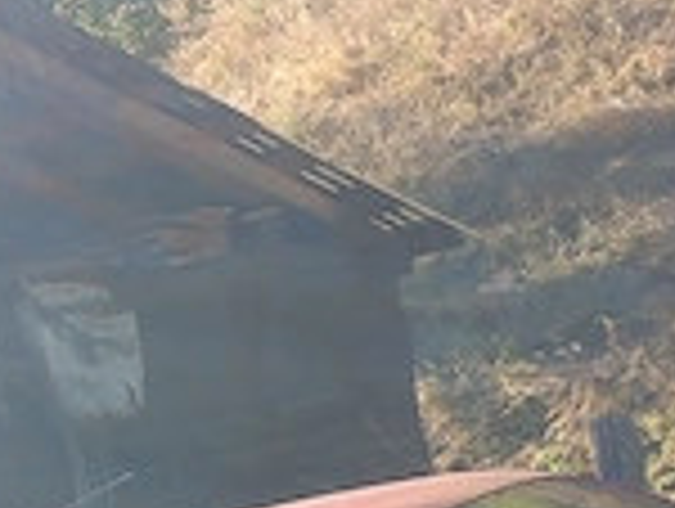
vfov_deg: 13.1
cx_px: 387
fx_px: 2109
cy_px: 746
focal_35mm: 108
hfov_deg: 18.2
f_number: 1.8
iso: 20
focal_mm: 4
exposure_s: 1/124
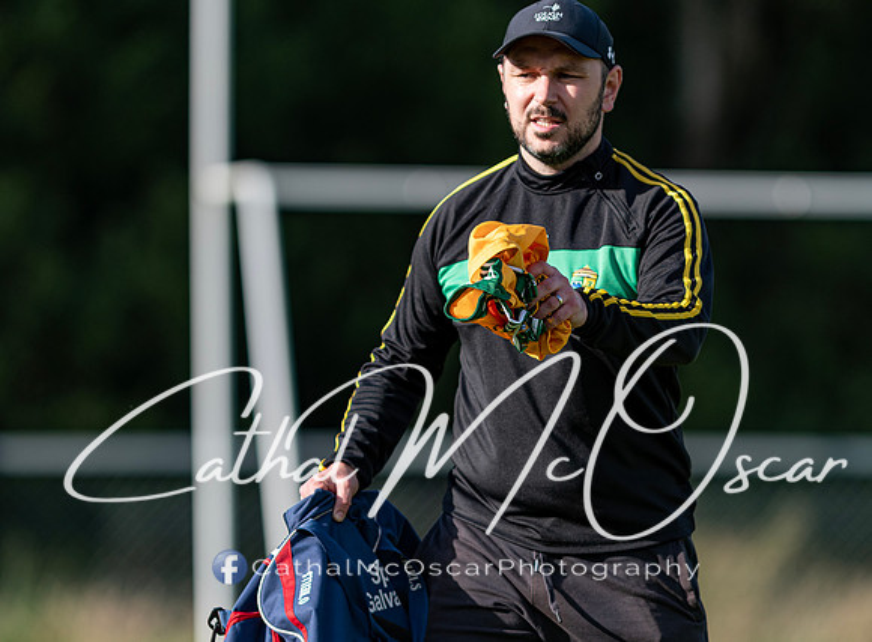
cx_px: 452
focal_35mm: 538
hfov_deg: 3.7
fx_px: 13467
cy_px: 348
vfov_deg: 2.7
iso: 125
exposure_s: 1/1600
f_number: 2.8
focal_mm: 300
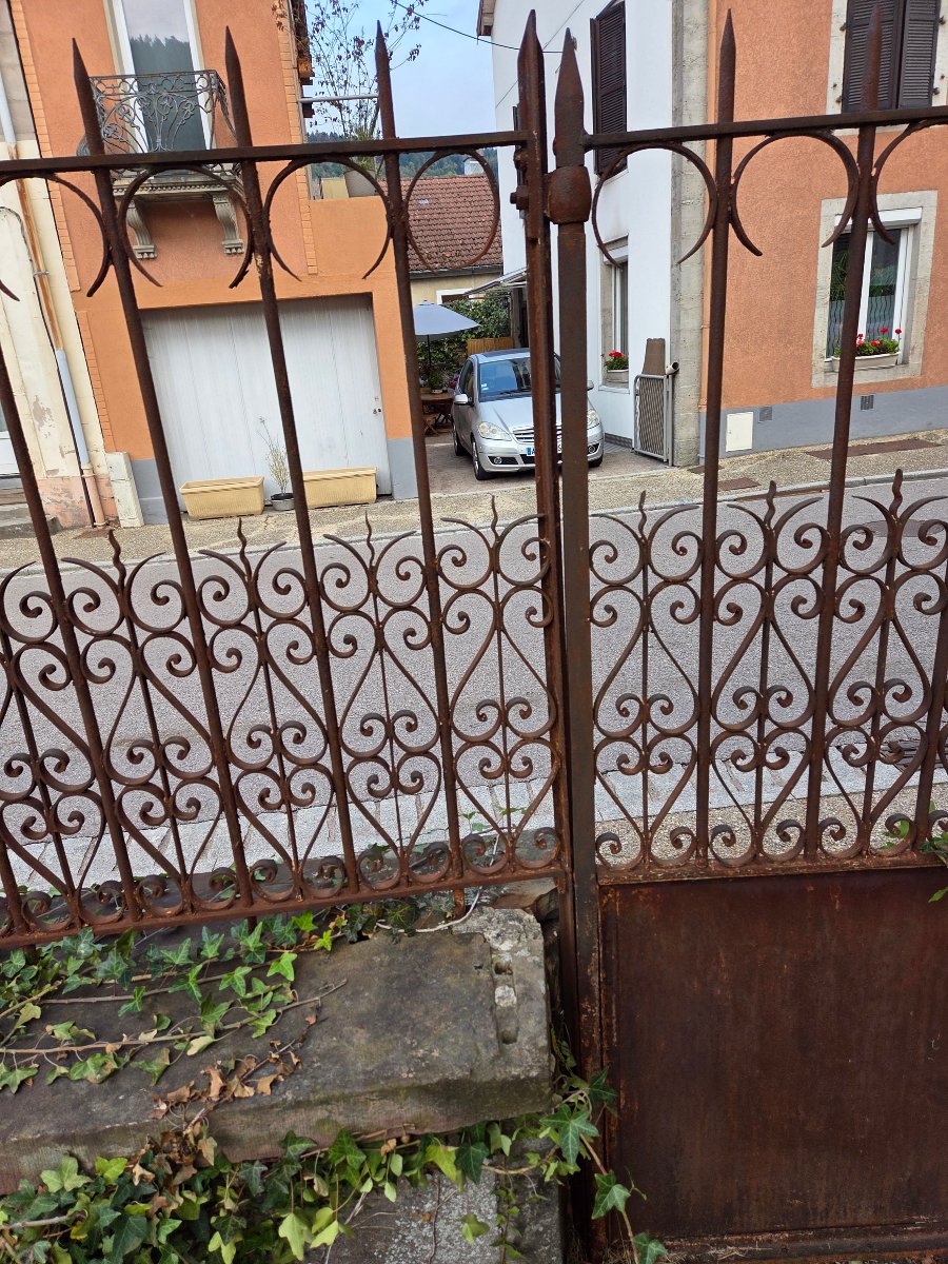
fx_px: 840
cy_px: 632
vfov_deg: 73.9
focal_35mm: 23
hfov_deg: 58.9
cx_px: 474
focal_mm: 5.4
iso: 32
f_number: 1.8
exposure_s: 1/180
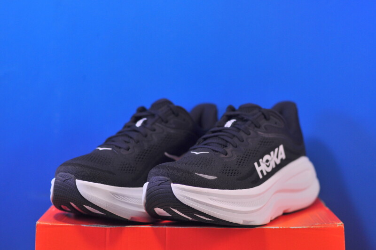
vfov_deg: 18.1
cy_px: 125
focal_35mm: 75
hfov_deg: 27.0
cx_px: 188
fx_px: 782
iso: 250
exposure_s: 1/320
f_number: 2.5
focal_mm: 50
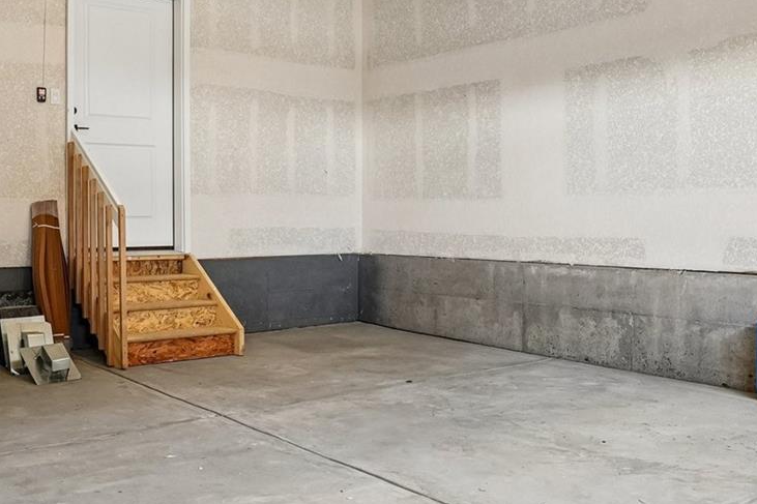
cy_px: 233
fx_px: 759
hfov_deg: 52.8
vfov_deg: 36.7
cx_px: 314
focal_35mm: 36
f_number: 8
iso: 500
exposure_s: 1/20
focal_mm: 11
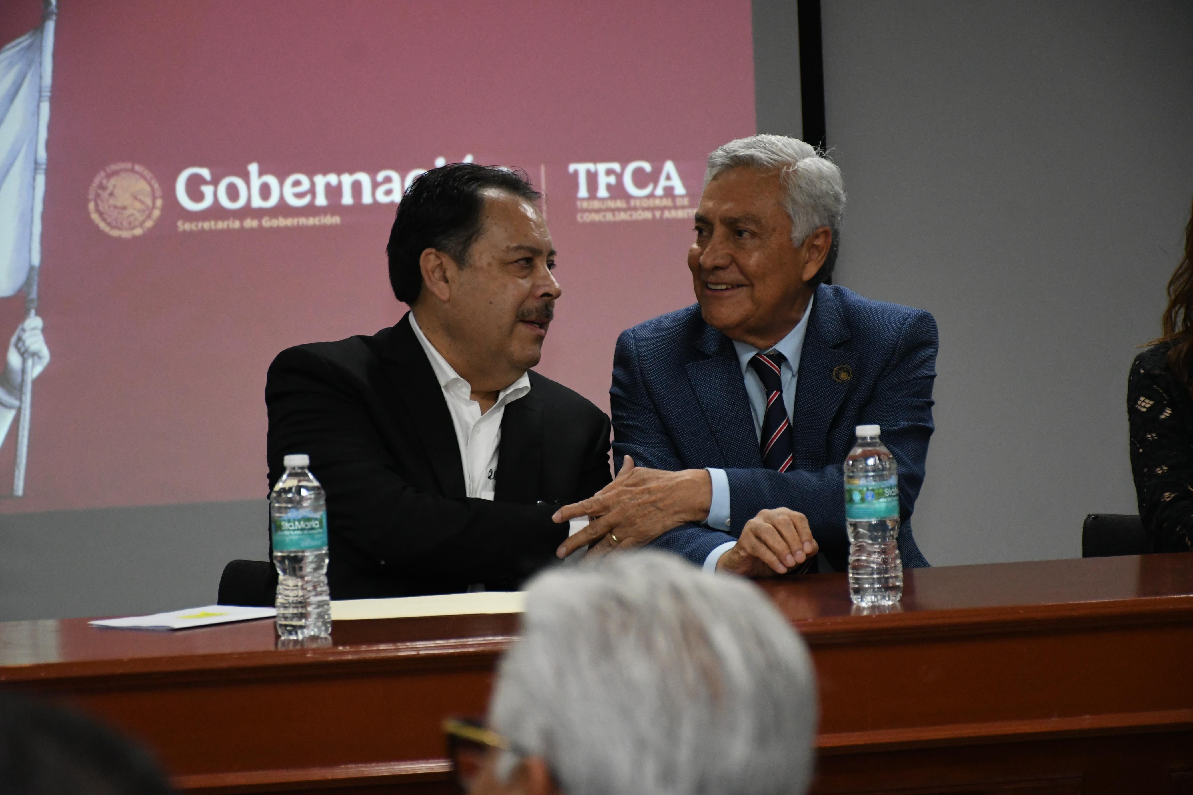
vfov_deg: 10.2
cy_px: 398
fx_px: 4473
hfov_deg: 15.2
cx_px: 596
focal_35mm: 135
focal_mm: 90
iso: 3200
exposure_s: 1/100
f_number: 5.3
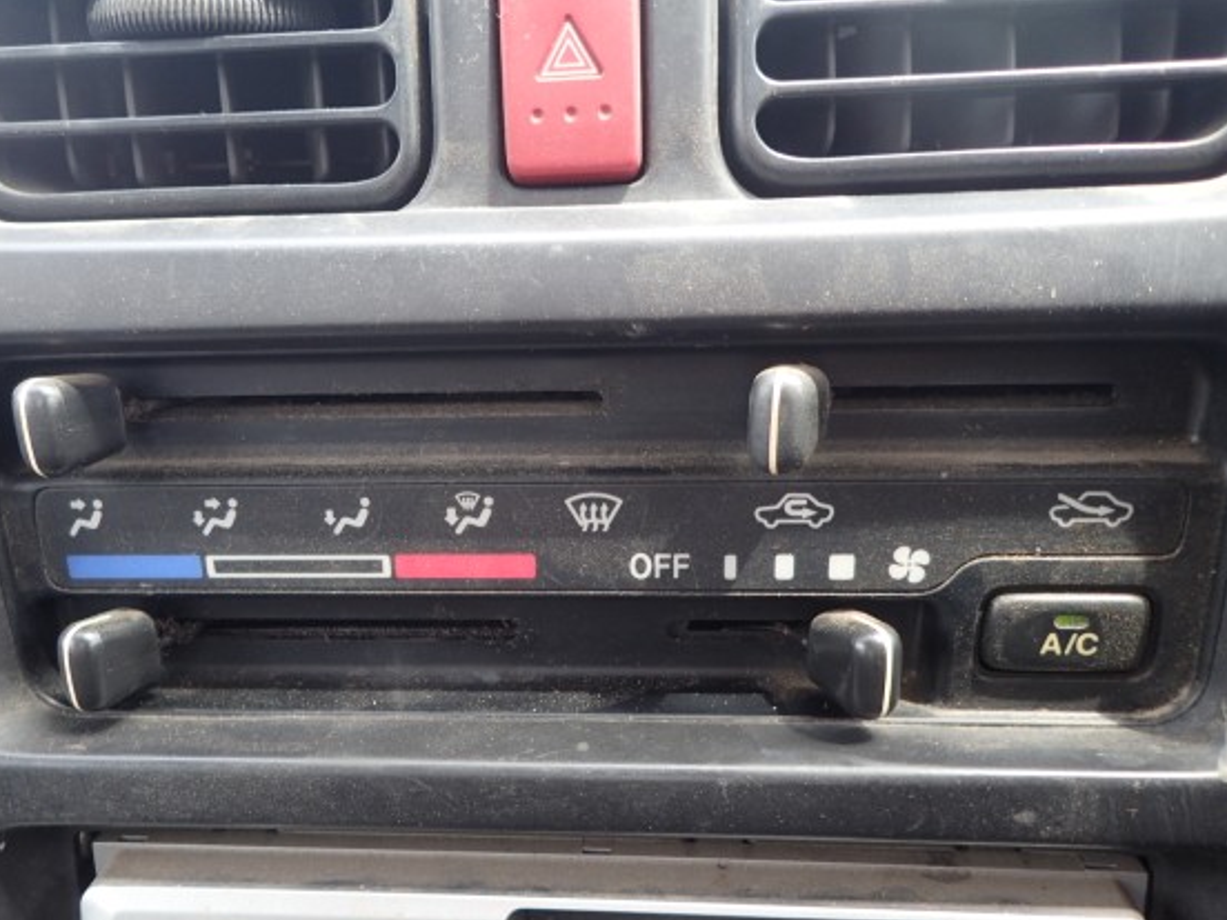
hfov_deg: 61.5
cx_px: 551
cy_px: 529
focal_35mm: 29
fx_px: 1028
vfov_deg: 48.1
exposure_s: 1/100
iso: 100
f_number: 2
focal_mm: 4.5
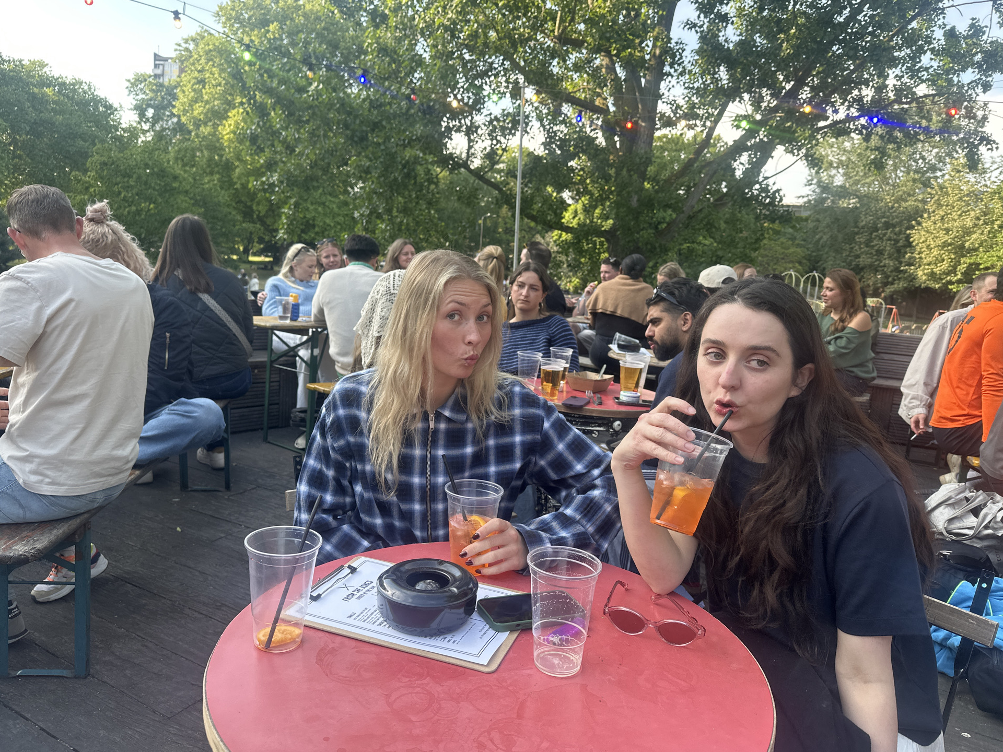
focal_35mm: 25
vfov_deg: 54.9
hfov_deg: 69.4
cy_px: 365
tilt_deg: -8.5
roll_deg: -3.9
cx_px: 494
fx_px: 724
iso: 80
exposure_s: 1/364
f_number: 1.78
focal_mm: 6.86
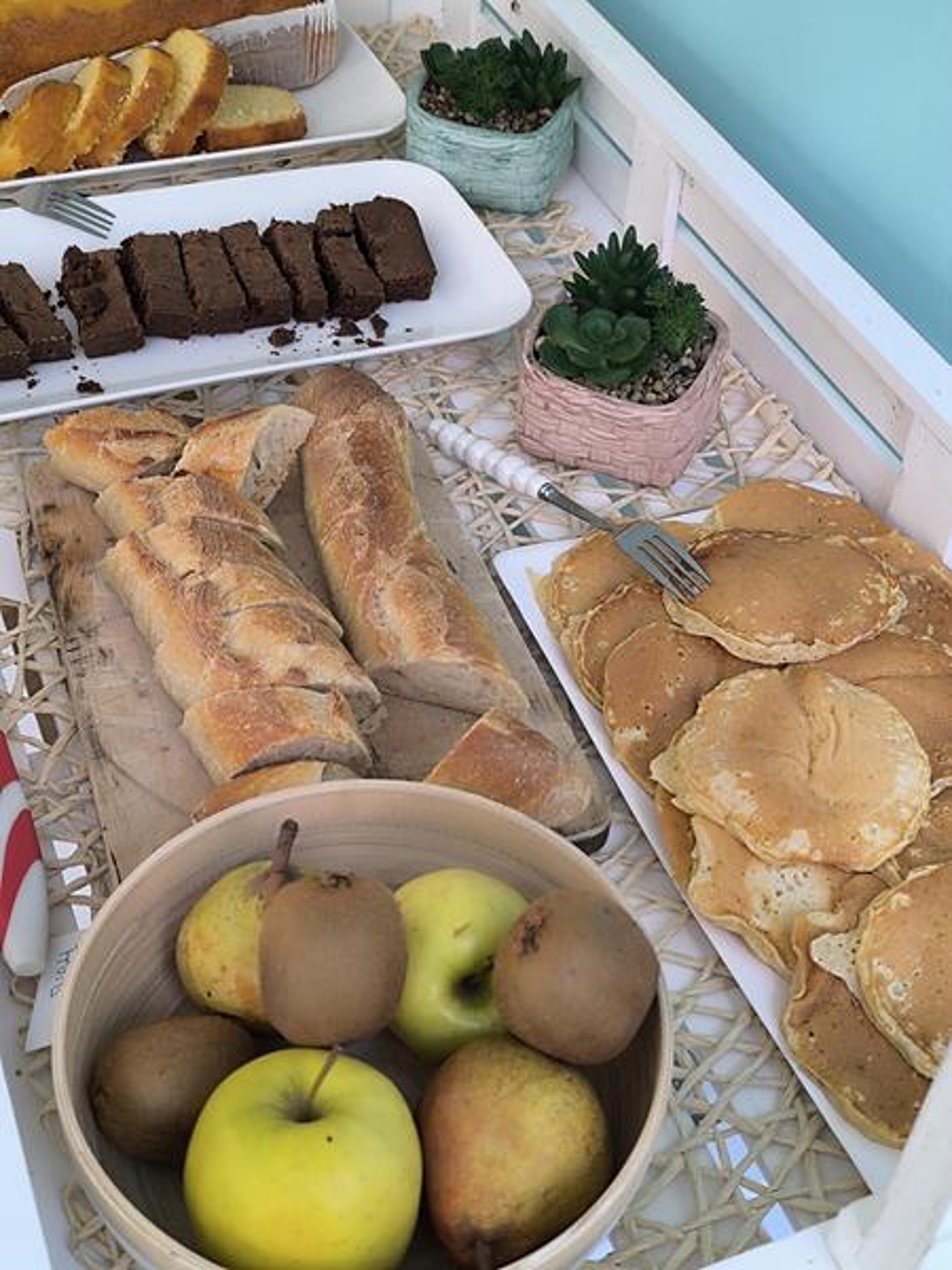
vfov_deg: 41.2
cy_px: 635
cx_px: 476
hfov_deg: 31.5
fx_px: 1687
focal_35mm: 46
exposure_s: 1/50
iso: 500
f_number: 1.65
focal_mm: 6.14
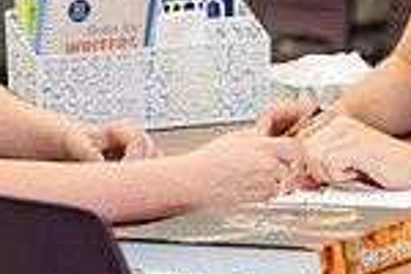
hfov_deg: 5.6
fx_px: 4190
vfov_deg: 3.7
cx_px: 151
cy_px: -59
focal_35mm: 367
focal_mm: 95
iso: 800
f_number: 3.2
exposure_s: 1/200
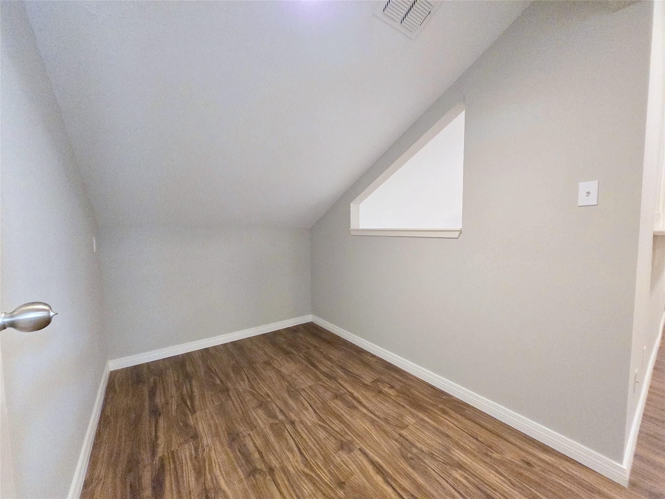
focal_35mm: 13
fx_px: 250
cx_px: 332
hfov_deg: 106.2
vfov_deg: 89.9
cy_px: 250
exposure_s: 1/60
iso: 500
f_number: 2.2
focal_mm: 1.7
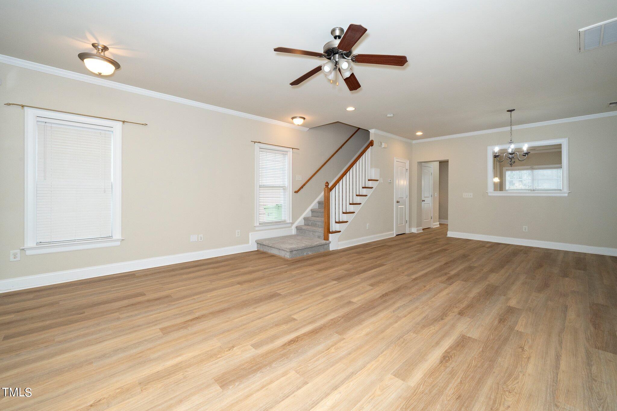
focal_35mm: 14
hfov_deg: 104.3
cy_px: 206
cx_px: 308
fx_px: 240
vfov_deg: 81.2
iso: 640
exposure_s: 1/13
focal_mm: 14
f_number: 11
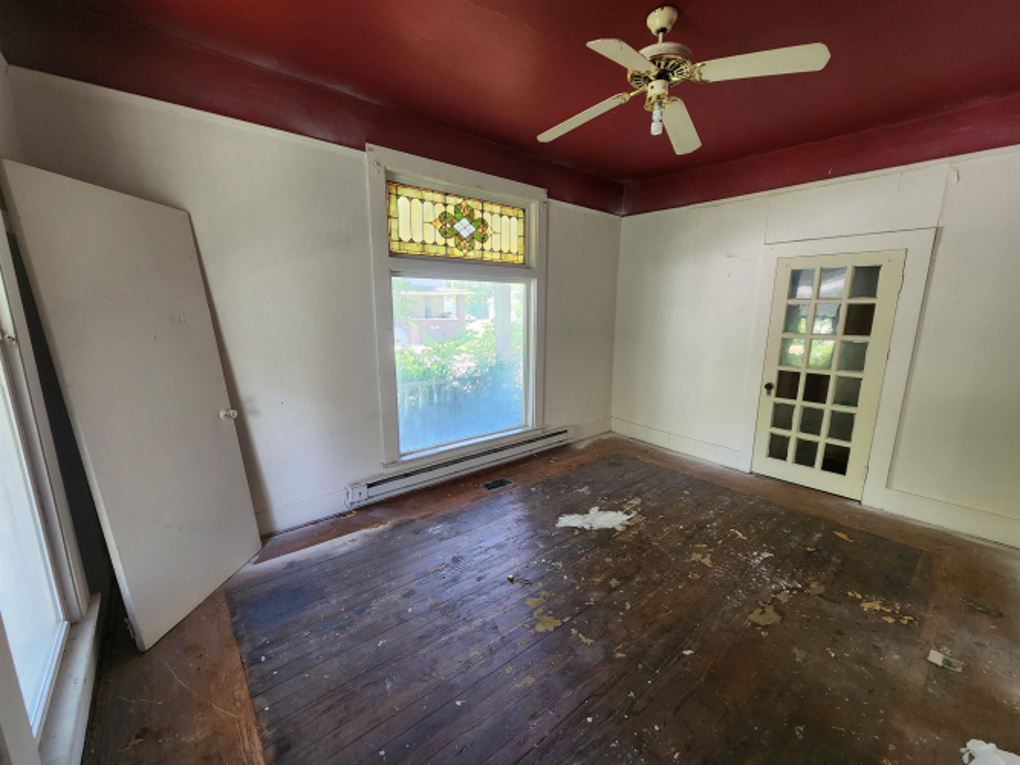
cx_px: 510
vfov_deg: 89.9
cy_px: 382
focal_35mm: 13
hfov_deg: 106.2
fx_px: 383
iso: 250
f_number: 2.2
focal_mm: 2.2
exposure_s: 1/60
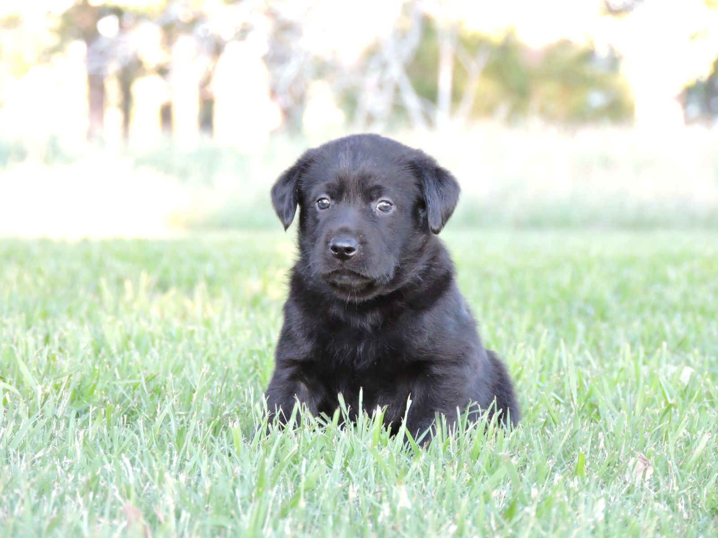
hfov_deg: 6.6
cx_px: 359
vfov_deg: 5.0
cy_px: 269
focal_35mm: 300
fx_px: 6223
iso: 800
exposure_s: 1/60
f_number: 4.8
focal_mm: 53.5
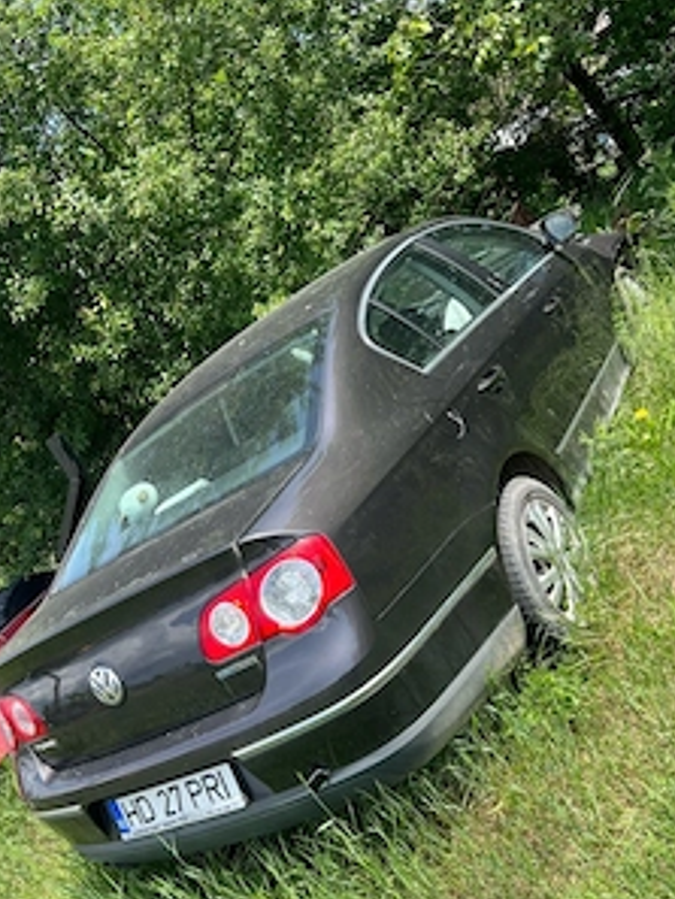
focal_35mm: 35
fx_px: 909
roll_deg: +35.7
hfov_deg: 40.7
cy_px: 530
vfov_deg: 52.3
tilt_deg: -16.7
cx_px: 345
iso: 50
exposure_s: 1/1183
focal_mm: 5.7
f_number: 1.5
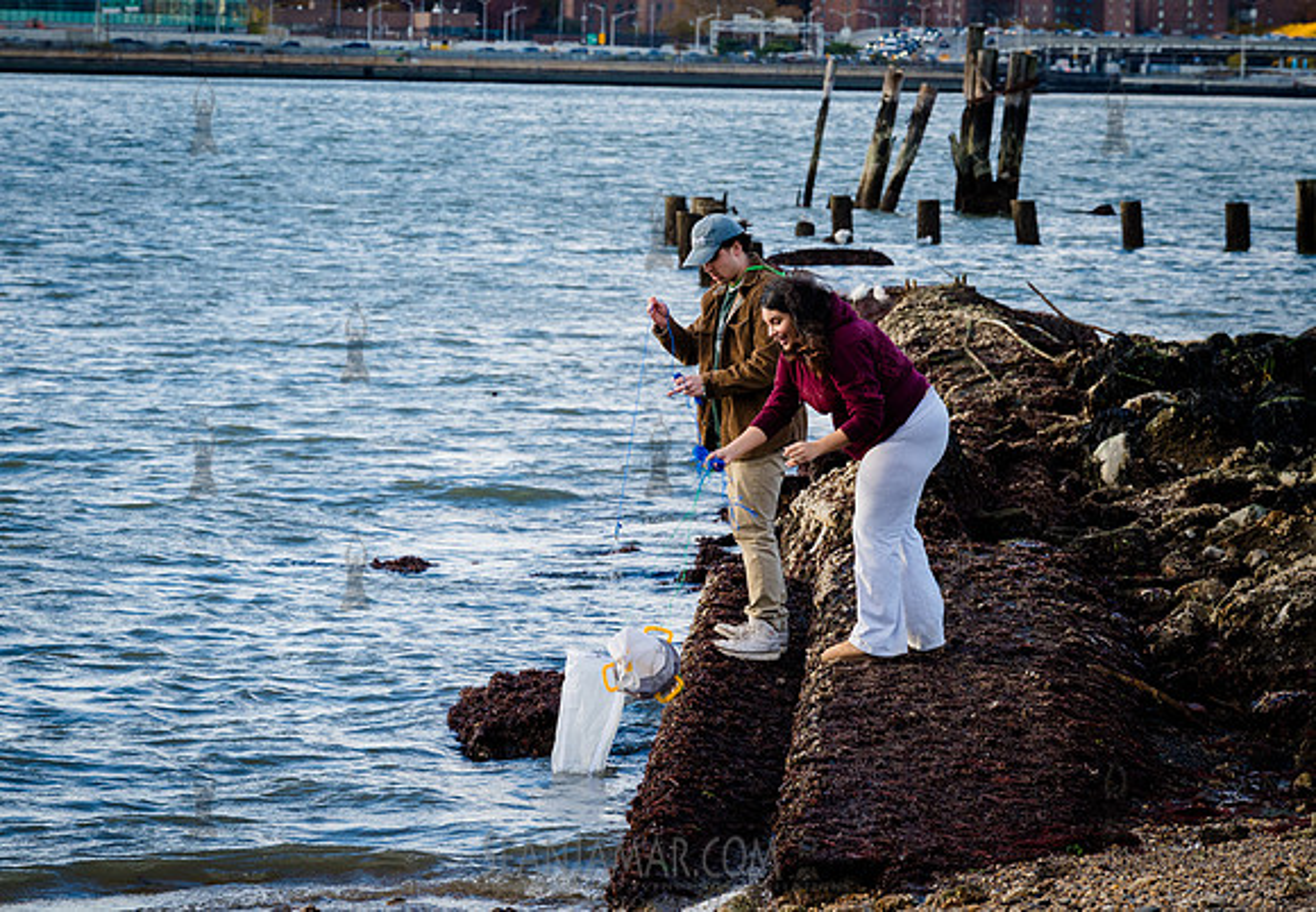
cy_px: 404
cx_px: 552
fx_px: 6012
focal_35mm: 162
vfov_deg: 8.7
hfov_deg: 12.5
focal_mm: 139
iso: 1000
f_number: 9
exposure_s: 1/320
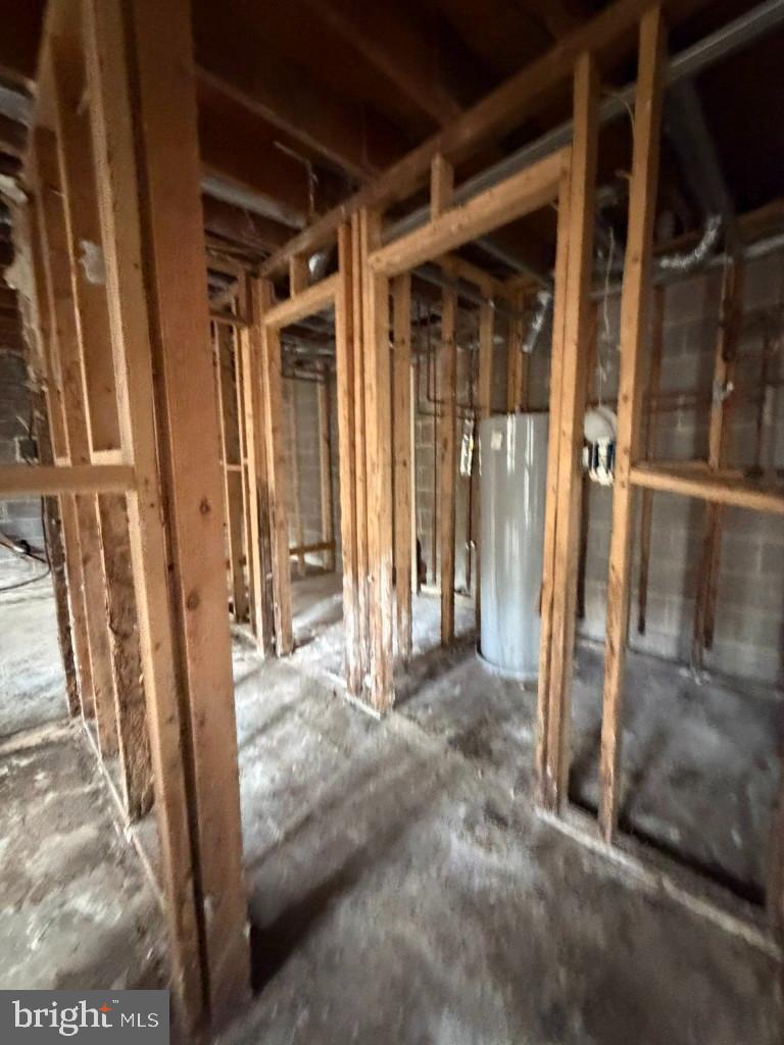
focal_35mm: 14
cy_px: 522
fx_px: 423
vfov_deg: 102.1
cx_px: 392
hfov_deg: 85.7
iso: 1250
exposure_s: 1/47
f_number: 2.2
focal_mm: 2.22
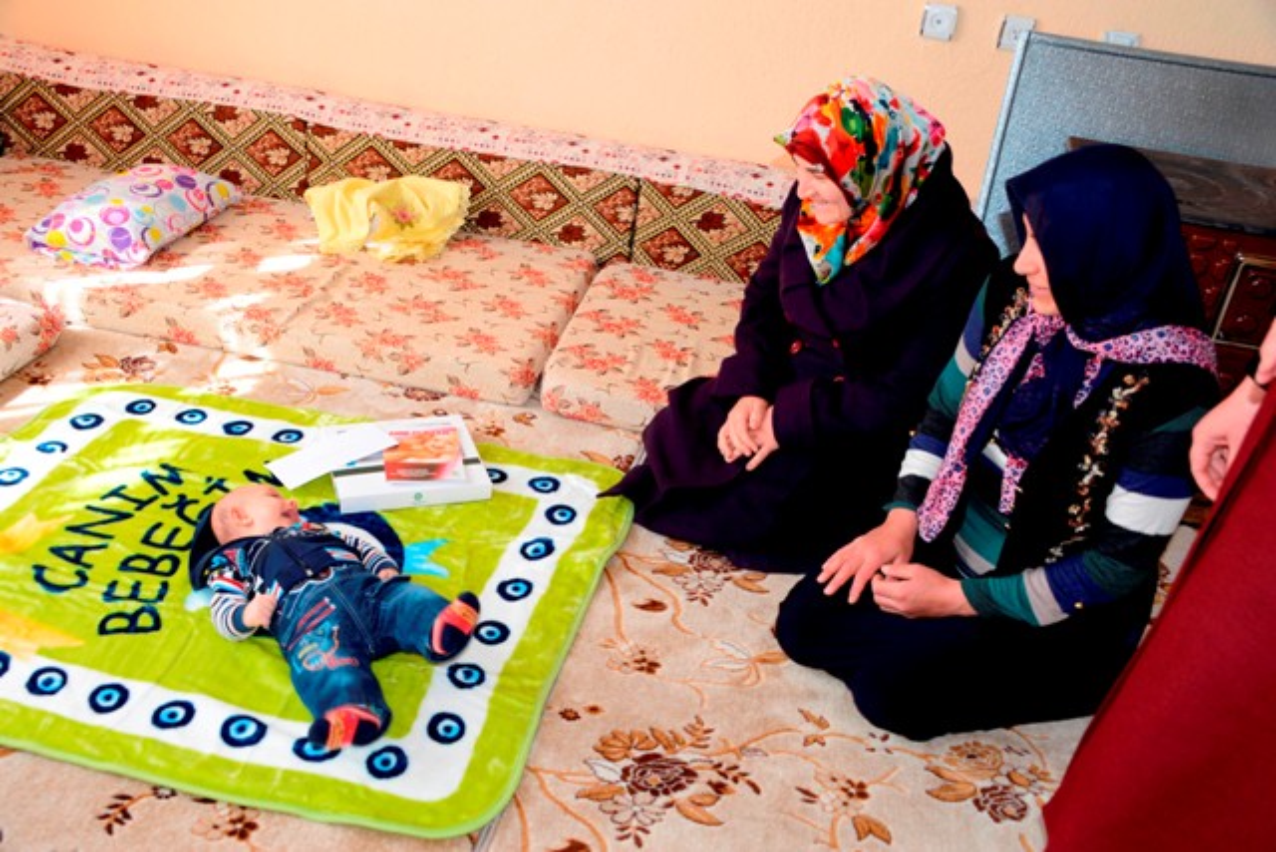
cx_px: 638
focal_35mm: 35
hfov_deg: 54.4
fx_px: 1241
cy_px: 426
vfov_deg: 37.9
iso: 500
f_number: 6.3
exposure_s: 1/60
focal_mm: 35
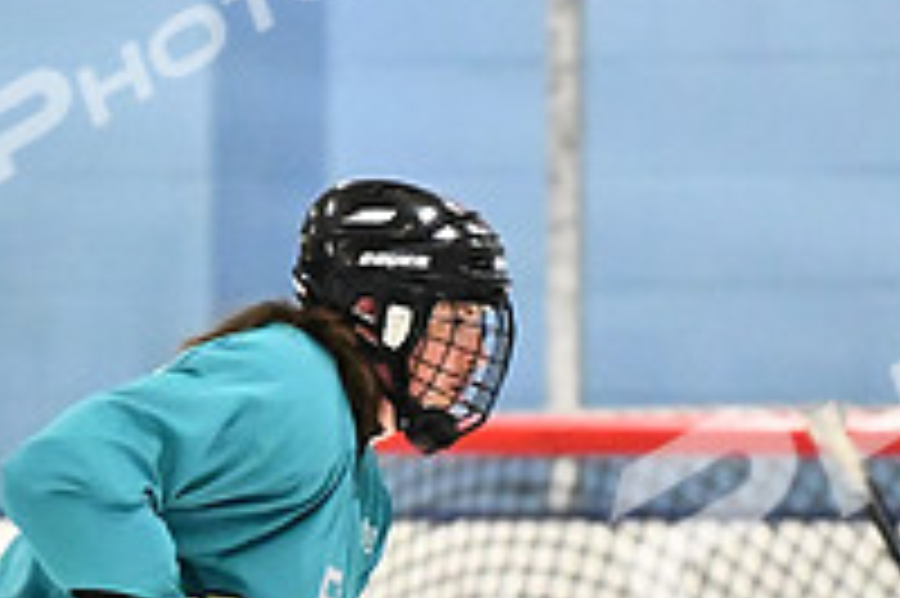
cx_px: 364
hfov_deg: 2.5
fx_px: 20682
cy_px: 695
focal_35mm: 828
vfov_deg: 1.7
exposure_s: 1/1600
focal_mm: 190
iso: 8000
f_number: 2.8
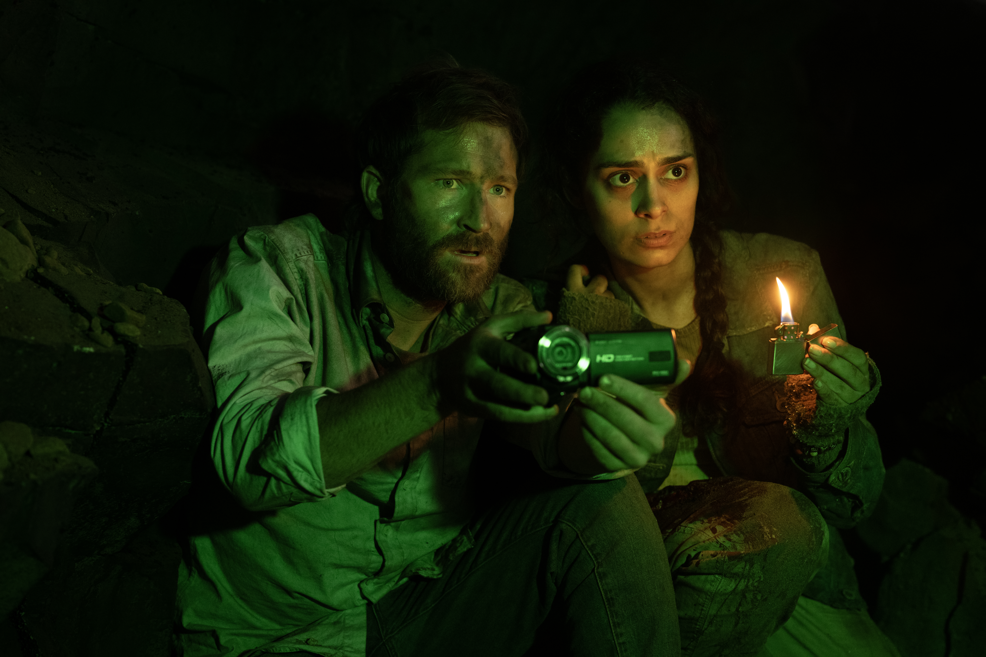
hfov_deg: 39.6
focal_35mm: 50
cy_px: 328
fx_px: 1369
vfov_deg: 27.0
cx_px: 493
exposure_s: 1/60
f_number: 3.2
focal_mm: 50
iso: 3200
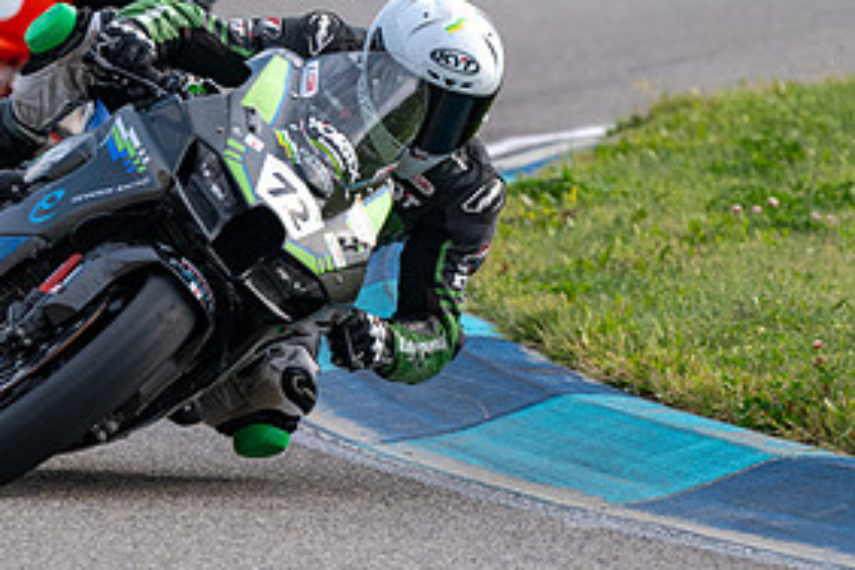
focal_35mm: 972
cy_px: 216
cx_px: 64
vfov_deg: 1.4
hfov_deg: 2.1
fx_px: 23083
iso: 400
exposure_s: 1/1250
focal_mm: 400
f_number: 6
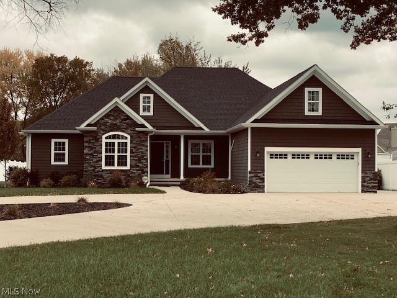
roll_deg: -0.6
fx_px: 596
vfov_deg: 28.0
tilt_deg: +2.9
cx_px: 198
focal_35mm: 52
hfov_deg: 36.8
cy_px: 149
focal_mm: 6
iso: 16
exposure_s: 1/396
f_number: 2.4
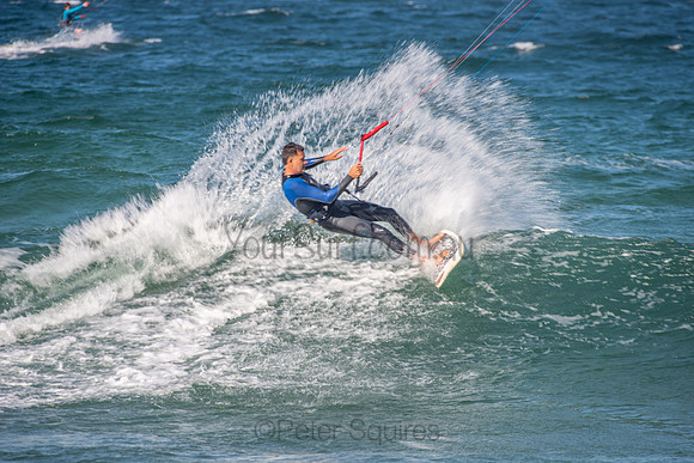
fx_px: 9641
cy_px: 232
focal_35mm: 500
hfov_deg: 4.1
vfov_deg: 2.8
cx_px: 347
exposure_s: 1/60
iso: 64
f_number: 9
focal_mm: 500
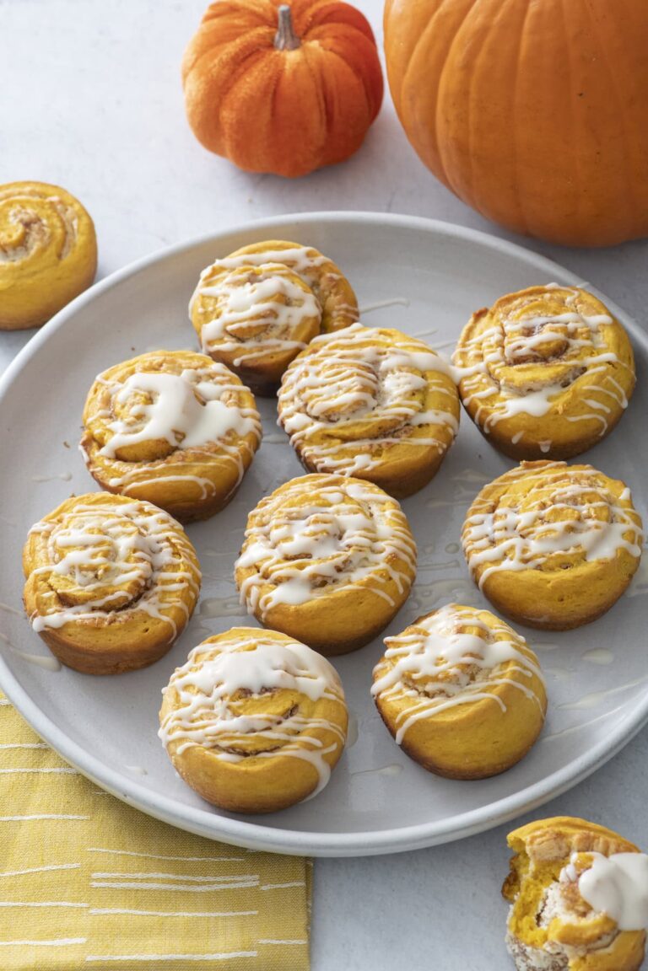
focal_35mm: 105
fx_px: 2835
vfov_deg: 19.5
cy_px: 486
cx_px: 324
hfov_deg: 13.0
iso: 640
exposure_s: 1/200
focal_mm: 105
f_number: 14
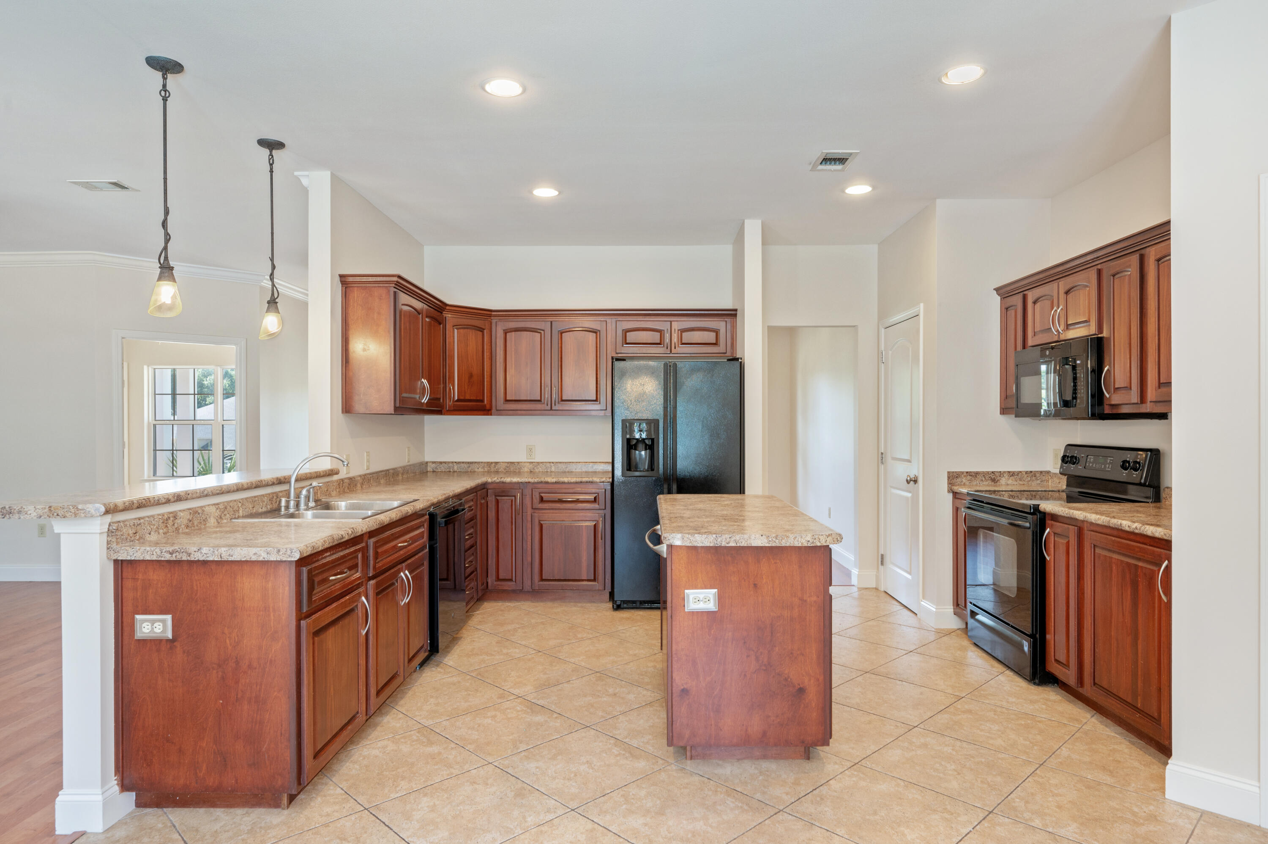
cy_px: 422
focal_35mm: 21
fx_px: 739
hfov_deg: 81.2
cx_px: 634
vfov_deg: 59.4
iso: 500
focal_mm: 21
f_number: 8
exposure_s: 1/25
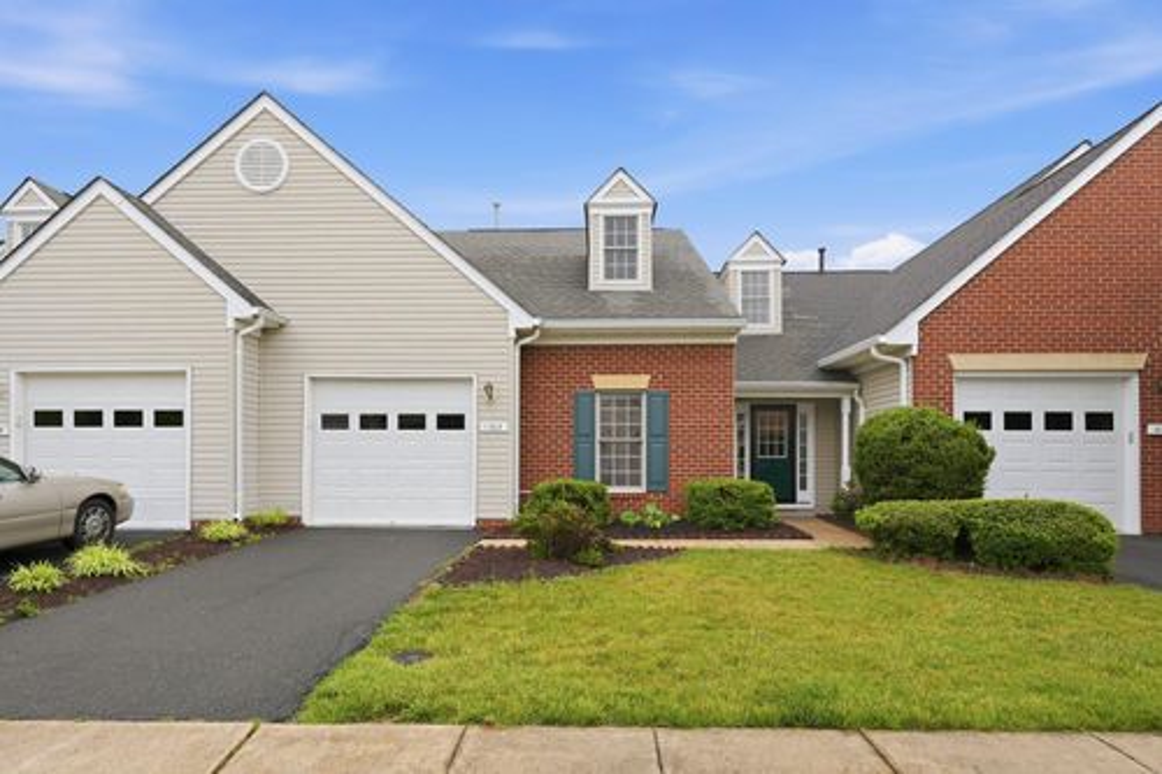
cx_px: 581
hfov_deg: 84.0
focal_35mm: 20
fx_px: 645
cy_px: 387
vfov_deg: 61.9
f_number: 5
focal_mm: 20
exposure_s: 1/250
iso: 80
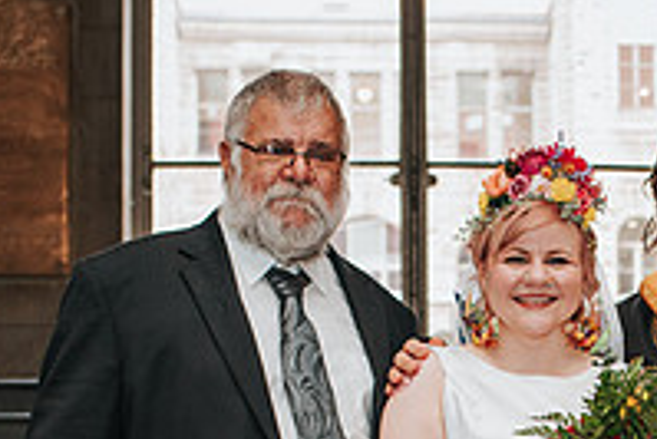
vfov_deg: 12.3
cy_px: 606
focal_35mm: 107
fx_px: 1954
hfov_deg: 18.8
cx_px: 559
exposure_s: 1/200
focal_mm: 35
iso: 1000
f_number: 3.5
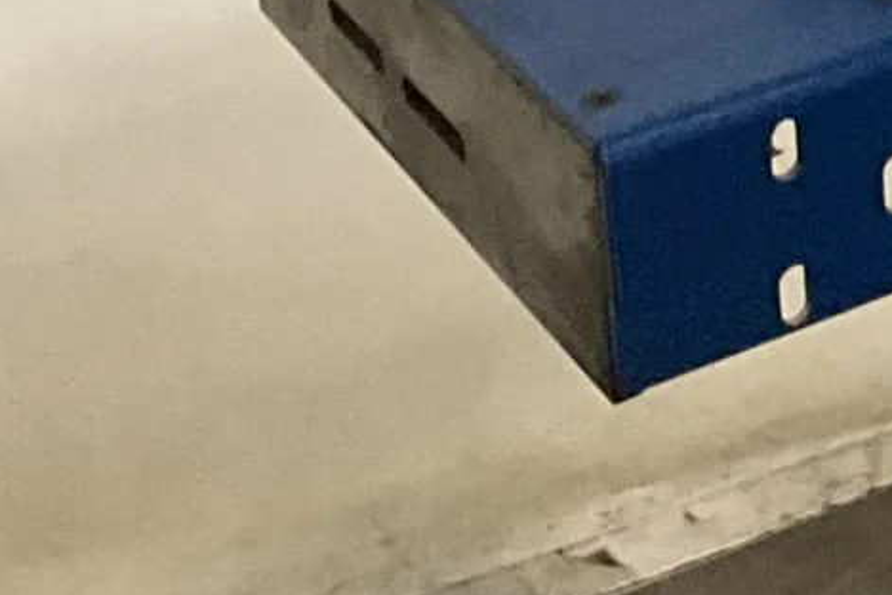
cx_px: 1843
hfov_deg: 13.4
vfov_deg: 9.5
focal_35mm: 129
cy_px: -820
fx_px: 3196
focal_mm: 3
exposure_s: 1/60
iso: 250
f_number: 1.8
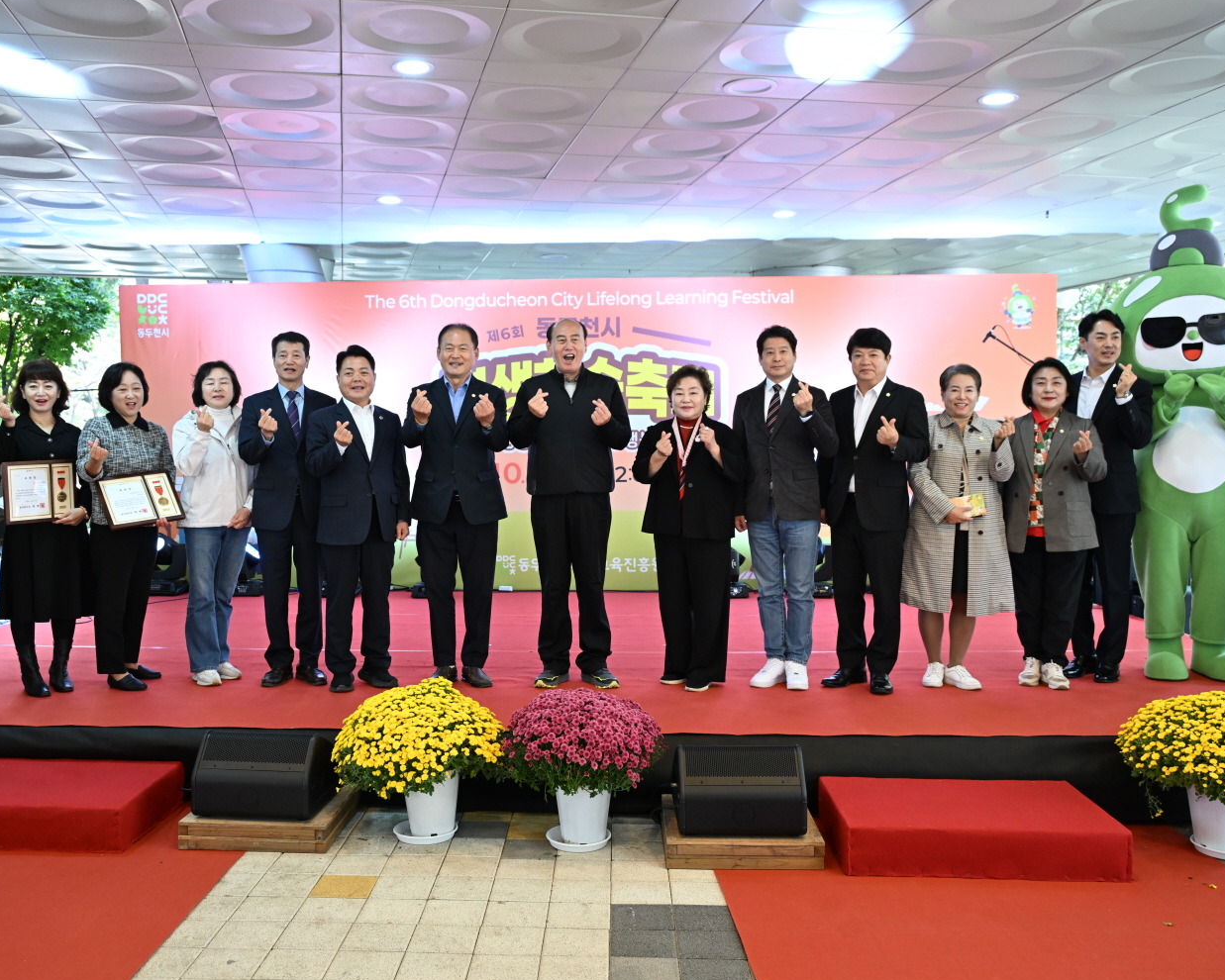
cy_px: 490
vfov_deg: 43.9
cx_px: 564
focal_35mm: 34
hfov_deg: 53.4
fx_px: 1217
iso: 1000
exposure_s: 1/100
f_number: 5
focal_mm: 29.5
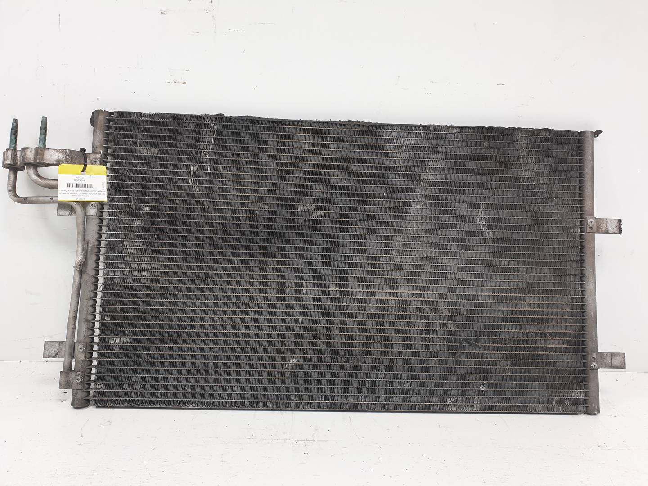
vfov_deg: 53.1
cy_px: 243
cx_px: 324
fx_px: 487
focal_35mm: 26
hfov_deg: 67.3
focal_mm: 4.3
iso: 50
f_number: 2.4
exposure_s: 1/137
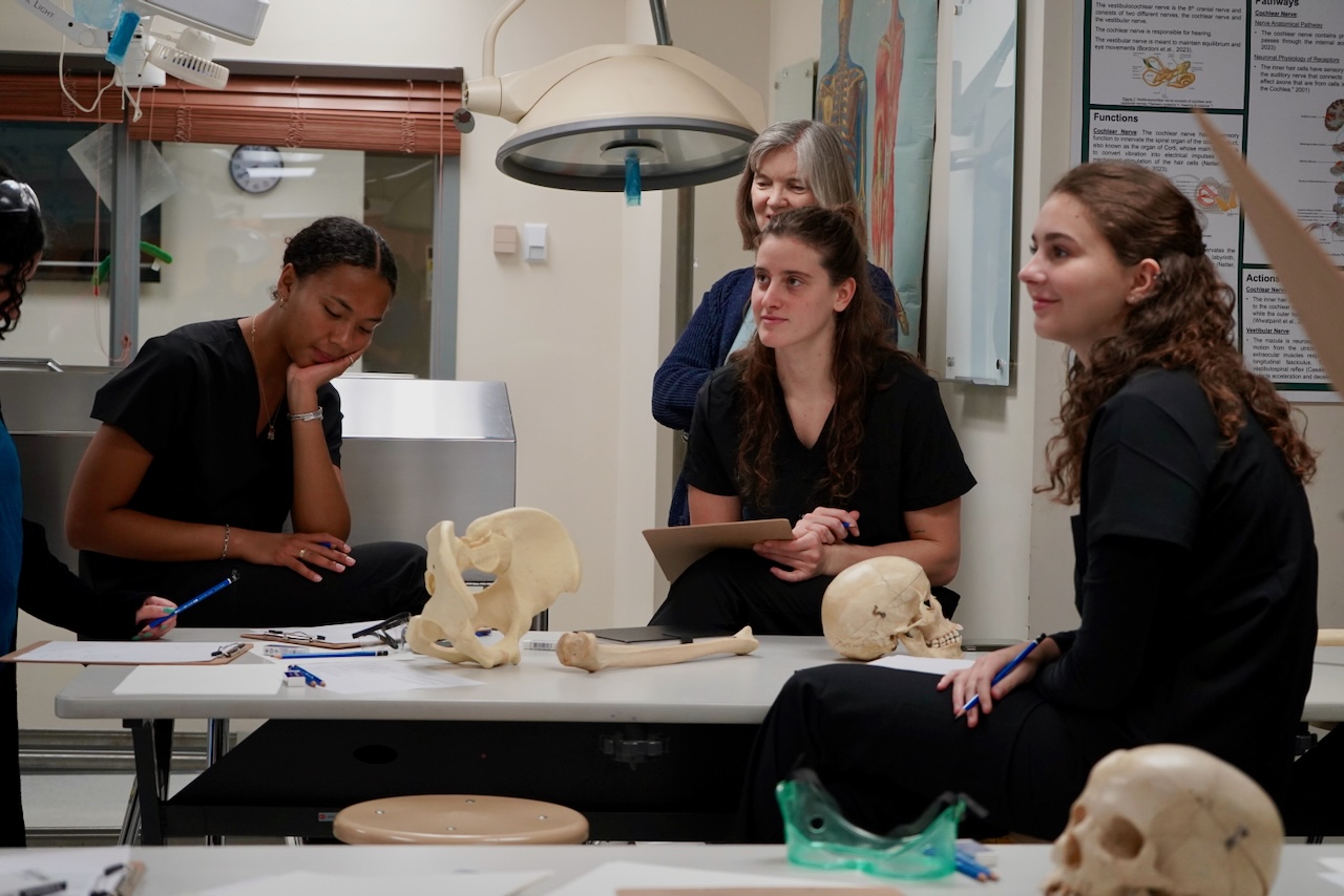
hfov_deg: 28.8
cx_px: 672
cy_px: 448
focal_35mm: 70
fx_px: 2614
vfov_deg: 19.5
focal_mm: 70
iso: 2500
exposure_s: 1/160
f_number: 5.6
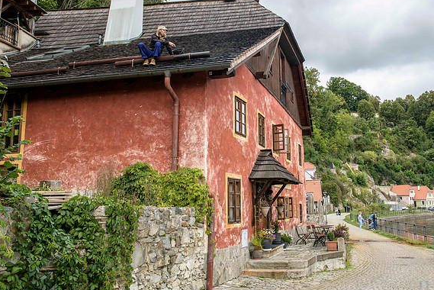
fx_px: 458
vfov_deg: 35.0
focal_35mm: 38
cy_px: 119
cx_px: 262
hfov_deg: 50.3
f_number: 7.1
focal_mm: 31
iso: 64
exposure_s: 1/100
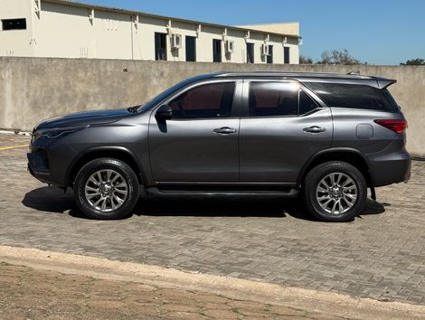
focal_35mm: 48
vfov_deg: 30.3
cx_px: 212
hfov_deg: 39.6
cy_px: 160
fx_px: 590
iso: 64
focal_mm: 6.76
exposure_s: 1/7874
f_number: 1.78
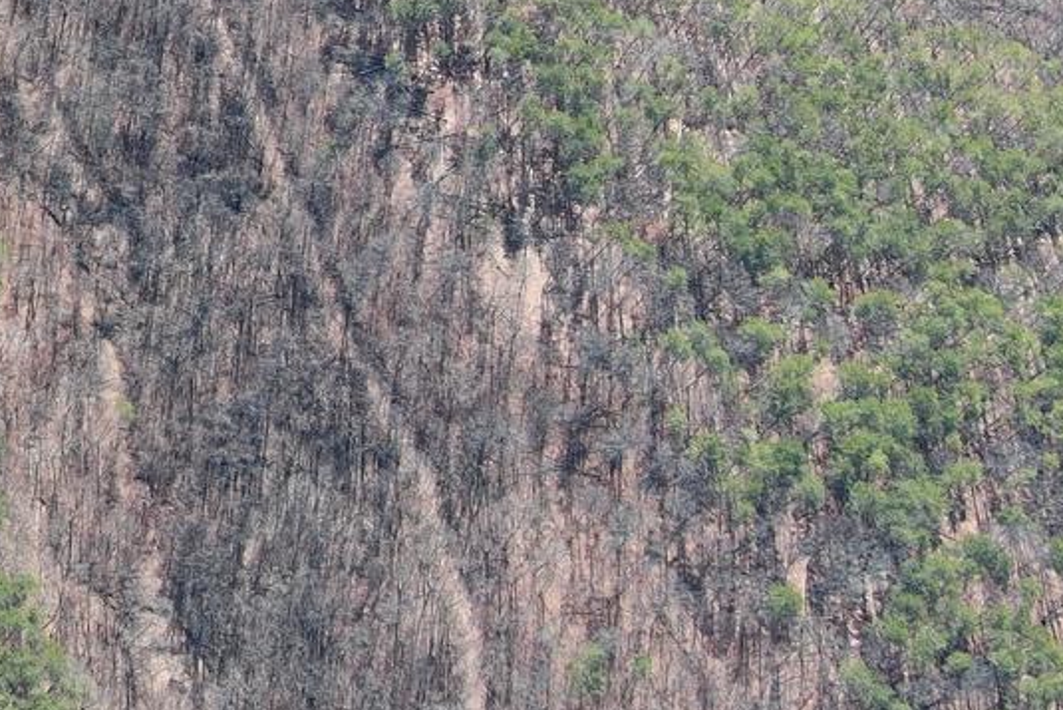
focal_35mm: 111
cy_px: -148
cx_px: -491
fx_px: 3278
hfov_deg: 16.8
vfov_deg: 12.1
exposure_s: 1/316
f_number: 2.8
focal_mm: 10.57
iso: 100
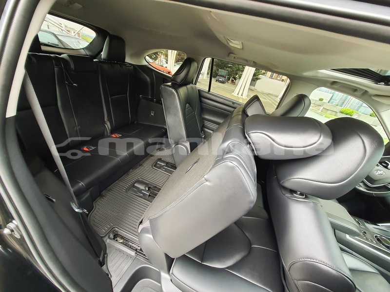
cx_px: 195
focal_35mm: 13
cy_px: 146
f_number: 2.2
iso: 200
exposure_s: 1/50
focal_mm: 1.74
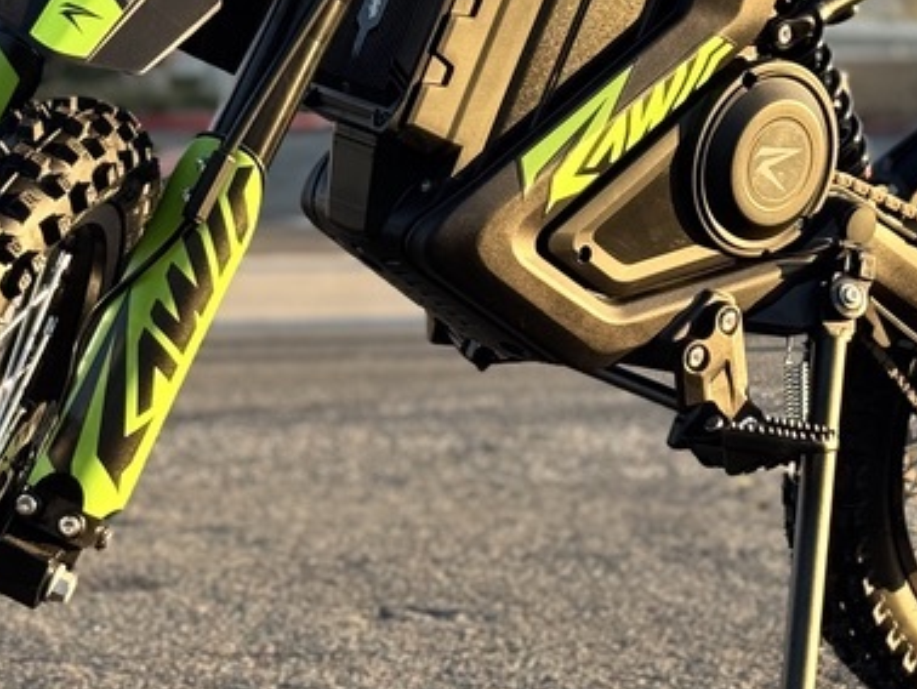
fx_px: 3446
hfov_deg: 15.2
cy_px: 107
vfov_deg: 11.4
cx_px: 466
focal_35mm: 130
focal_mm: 6.76
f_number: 1.78
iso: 64
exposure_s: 1/553
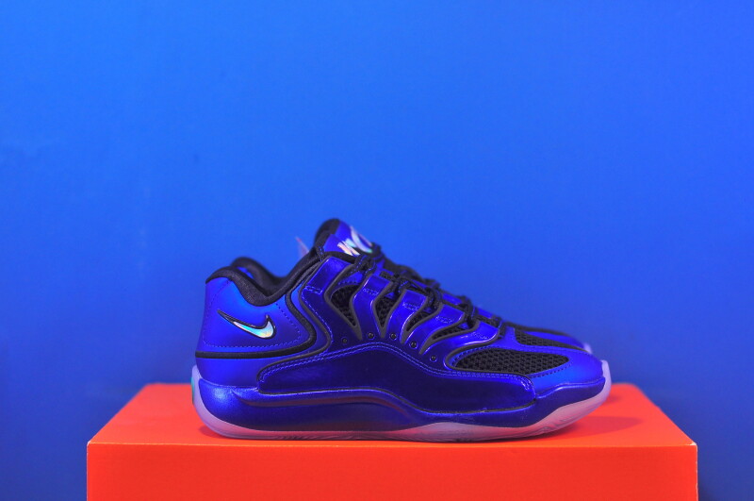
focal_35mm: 75
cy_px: 250
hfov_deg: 27.0
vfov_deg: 18.1
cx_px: 377
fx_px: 1569
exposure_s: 1/320
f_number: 2.5
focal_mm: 50
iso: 250
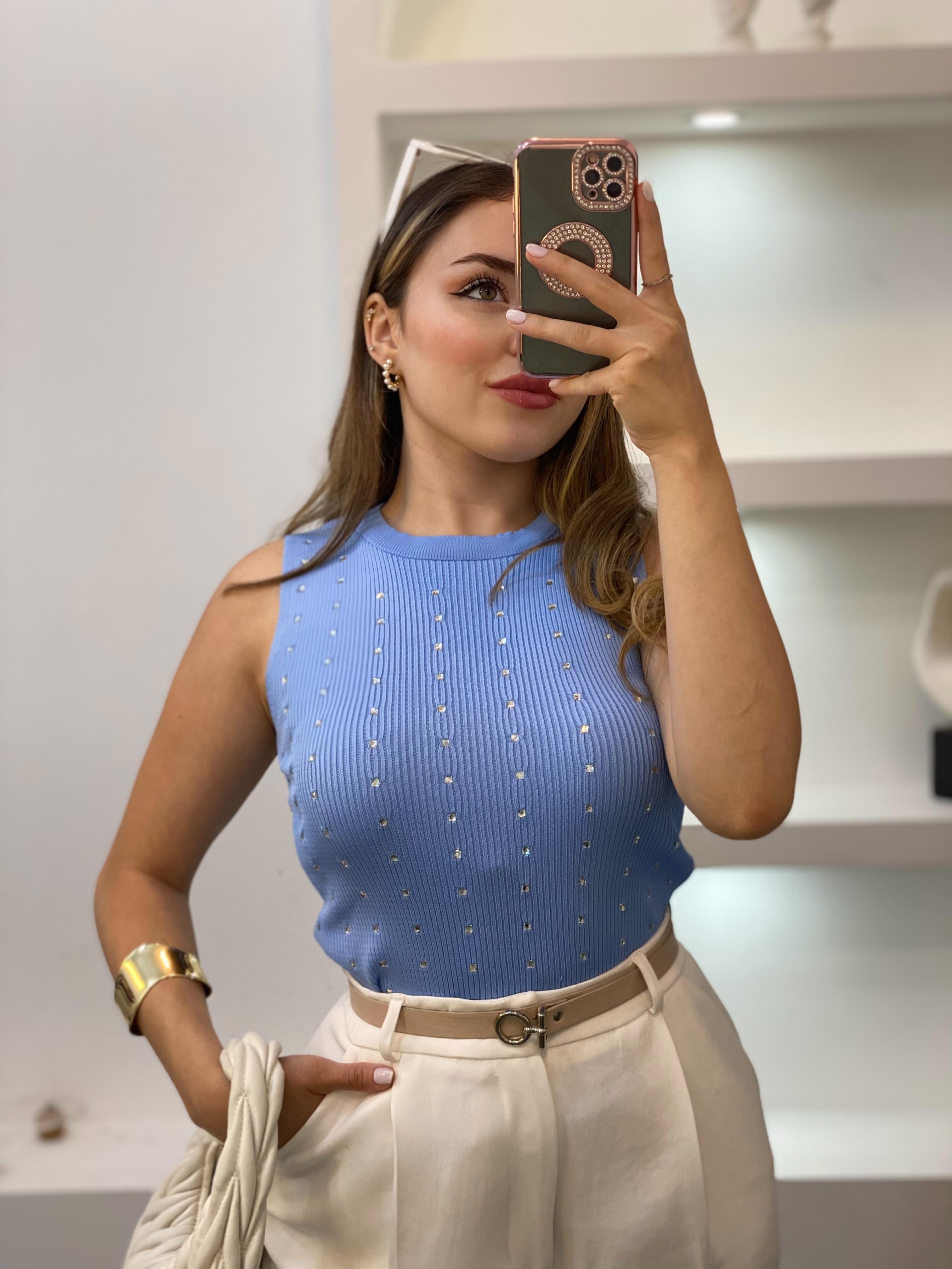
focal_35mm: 52
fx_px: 1907
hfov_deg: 28.0
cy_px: 634
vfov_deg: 36.8
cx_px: 476
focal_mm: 6
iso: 80
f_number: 2
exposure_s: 1/100
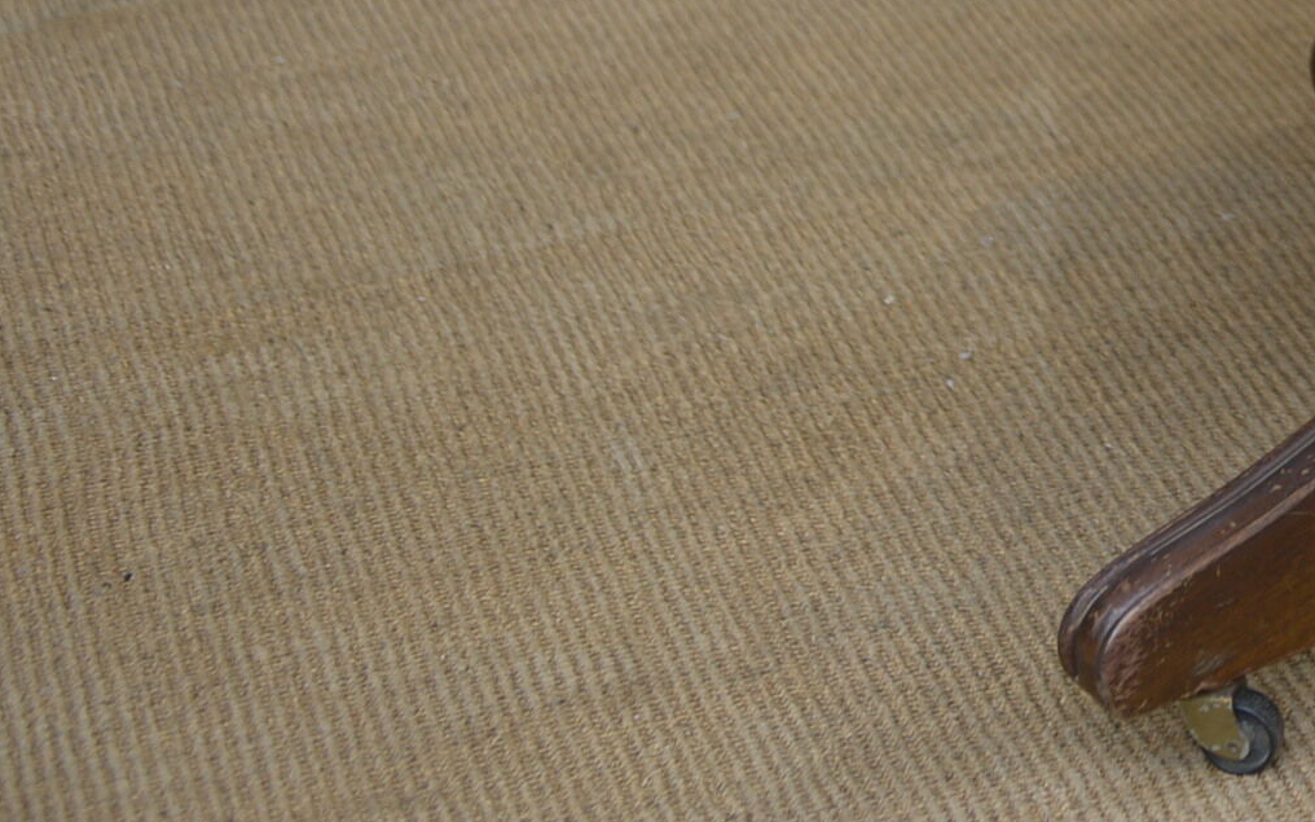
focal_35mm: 133
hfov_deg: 14.8
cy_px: -677
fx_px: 4766
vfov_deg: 9.4
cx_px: 1844
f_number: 3.2
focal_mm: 36
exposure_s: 1/50
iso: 320
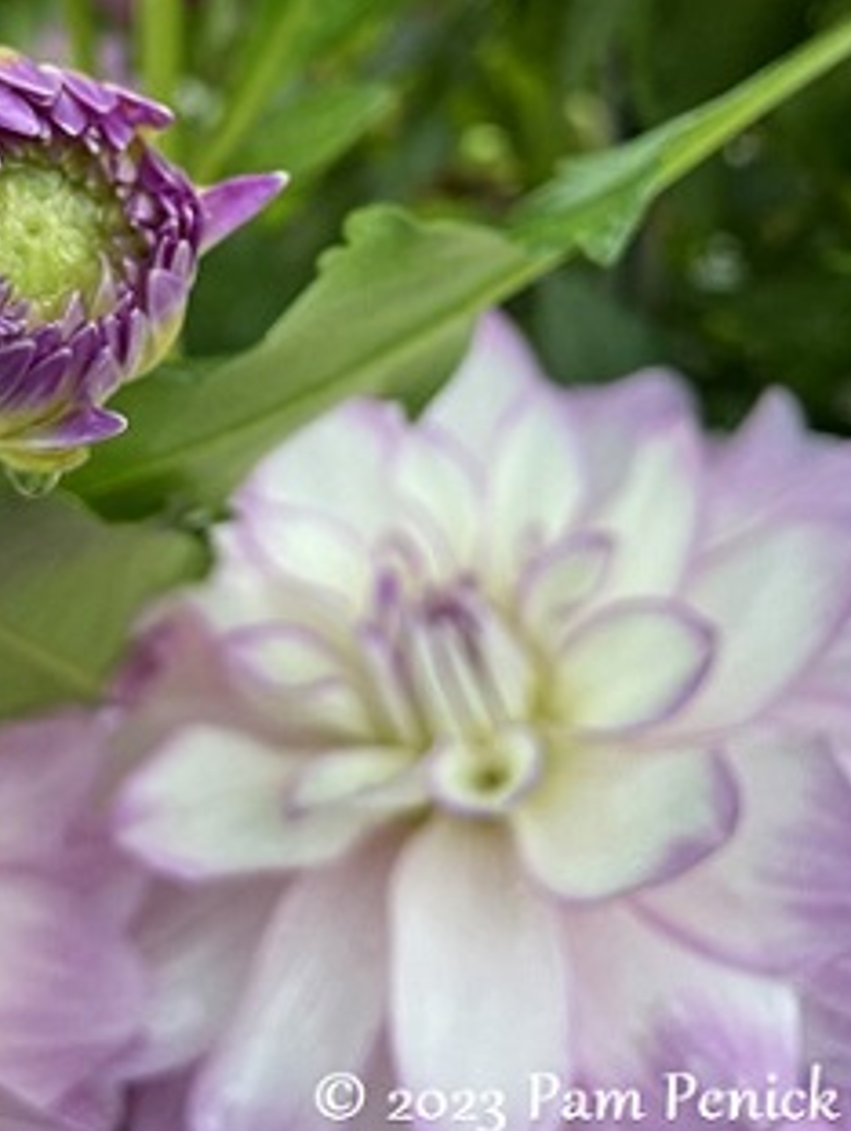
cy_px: 311
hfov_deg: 35.3
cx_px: 215
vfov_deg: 45.4
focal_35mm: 40
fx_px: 1308
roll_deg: -0.7
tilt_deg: -22.7
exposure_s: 1/121
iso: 64
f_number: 1.6
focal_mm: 4.2
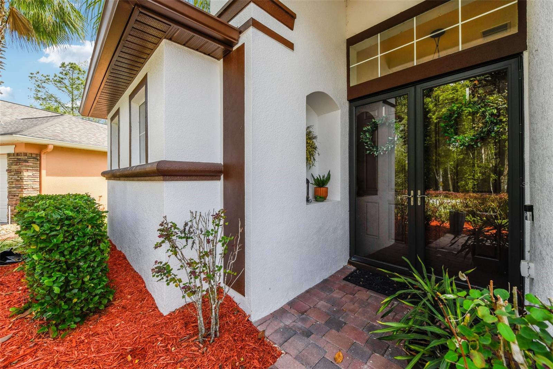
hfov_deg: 100.4
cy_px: 184
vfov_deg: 77.3
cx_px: 276
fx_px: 230
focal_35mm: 15
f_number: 8
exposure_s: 1/250
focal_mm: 15
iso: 400
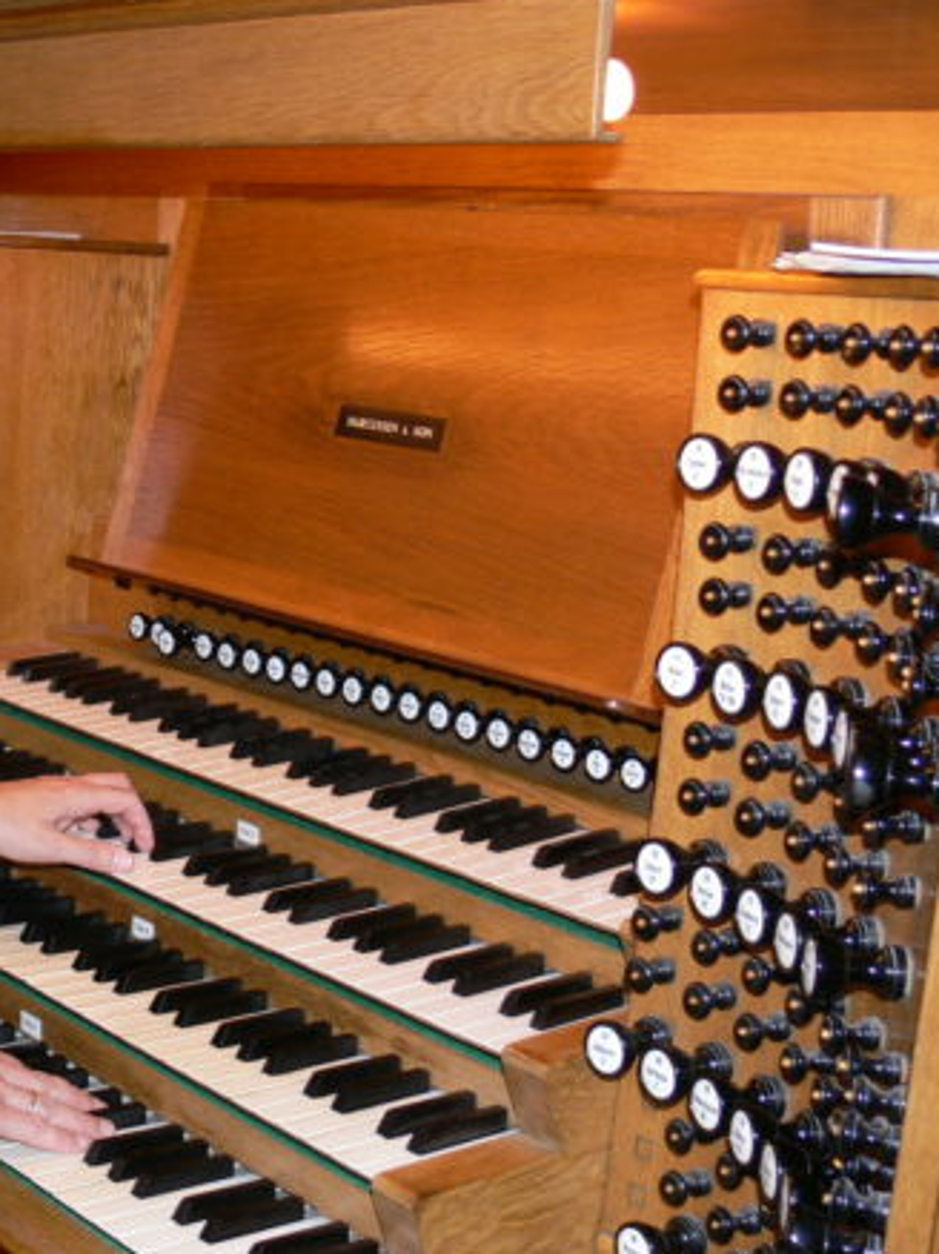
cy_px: 574
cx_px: 37
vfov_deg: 34.3
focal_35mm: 56
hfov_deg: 25.0
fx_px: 2027
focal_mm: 7.4
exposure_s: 1/30
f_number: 2.8
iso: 100
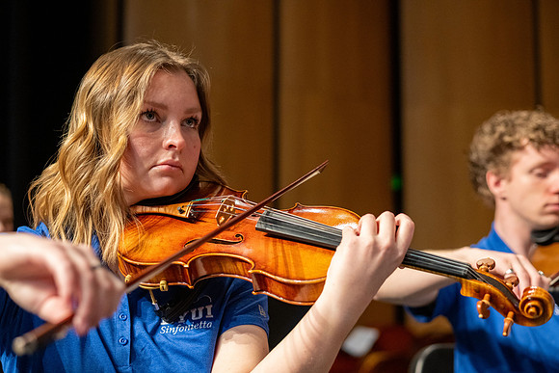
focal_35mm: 50
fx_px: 777
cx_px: 280
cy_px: 186
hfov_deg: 39.6
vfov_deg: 27.0
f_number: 2.8
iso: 3200
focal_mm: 50
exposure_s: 1/400
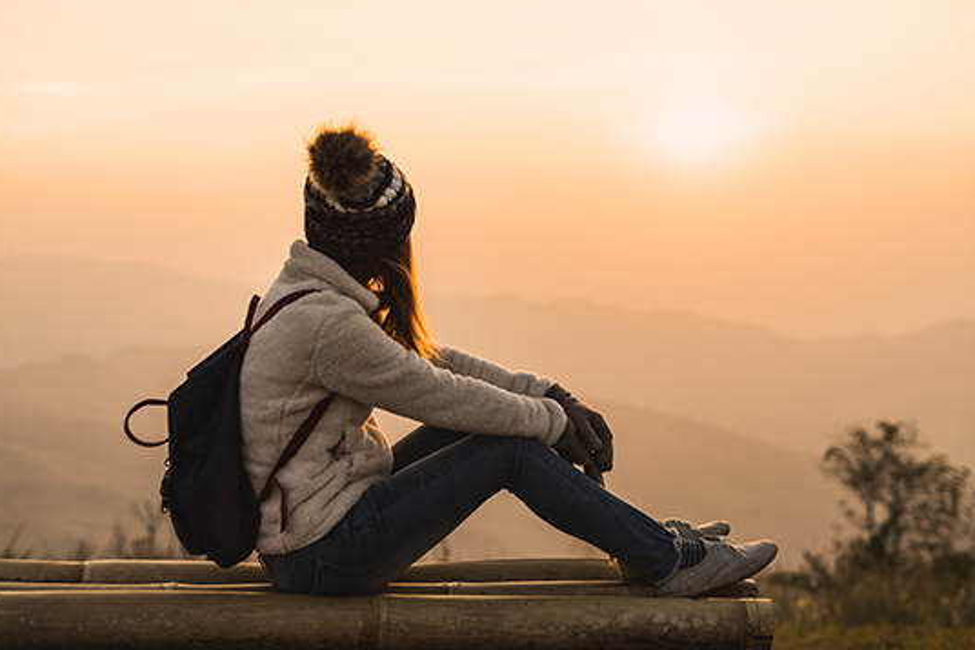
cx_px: 477
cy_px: 315
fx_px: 1516
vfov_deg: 24.2
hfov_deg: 35.6
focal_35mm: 56
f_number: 2.8
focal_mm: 50
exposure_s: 1/1250
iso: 125
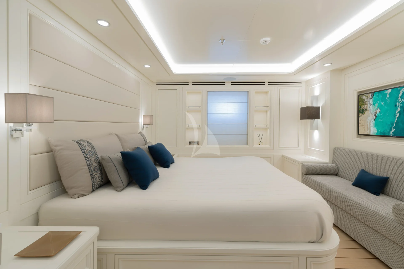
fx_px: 168
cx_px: 202
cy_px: 134
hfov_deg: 100.4
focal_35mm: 15
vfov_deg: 77.2
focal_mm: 15
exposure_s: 1/3
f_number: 13
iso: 100
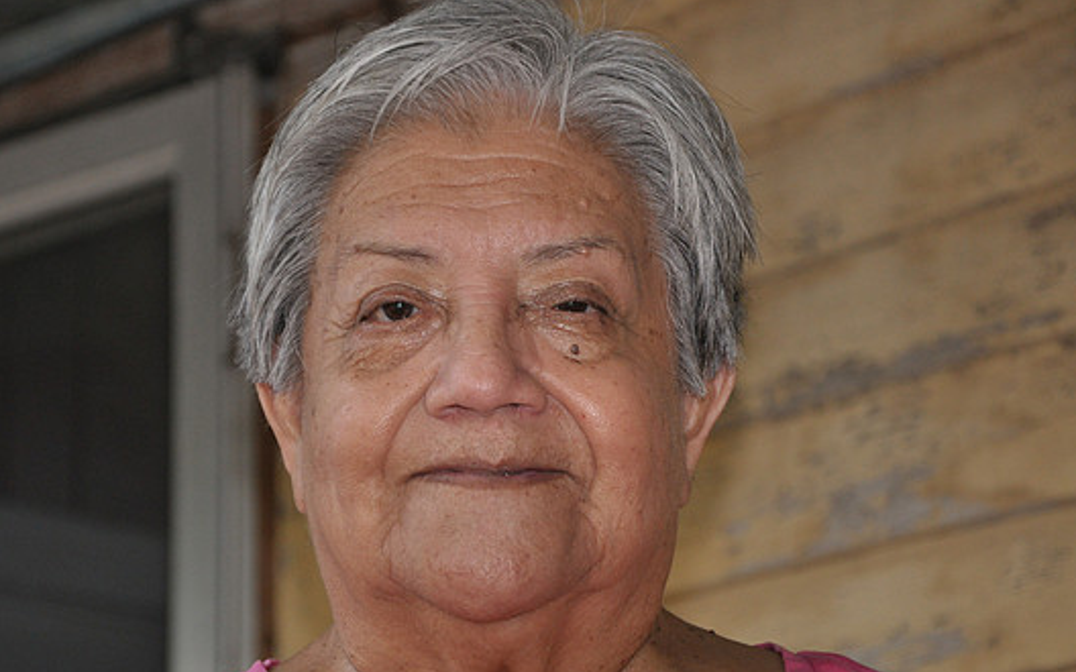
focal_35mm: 143
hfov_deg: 14.7
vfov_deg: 9.2
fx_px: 4180
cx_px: 524
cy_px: 384
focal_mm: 85
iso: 800
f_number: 5.6
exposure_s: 1/60
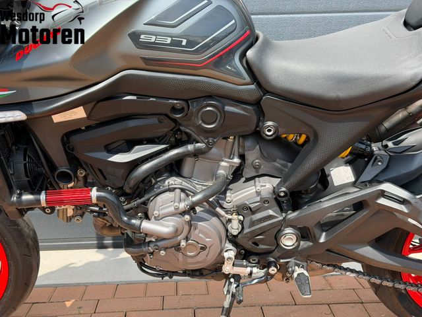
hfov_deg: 39.7
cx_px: 211
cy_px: 158
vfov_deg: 30.3
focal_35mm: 48
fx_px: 585
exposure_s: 1/1608
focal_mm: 6.76
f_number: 1.78
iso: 100
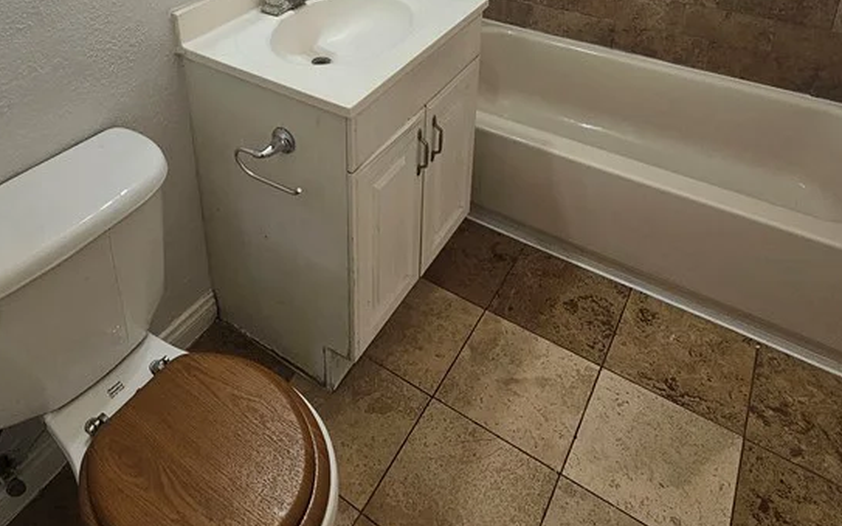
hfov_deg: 69.7
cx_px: 333
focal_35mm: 26
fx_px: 596
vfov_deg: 40.9
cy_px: -11
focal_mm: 2.2
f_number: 2.2
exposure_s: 1/60
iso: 80
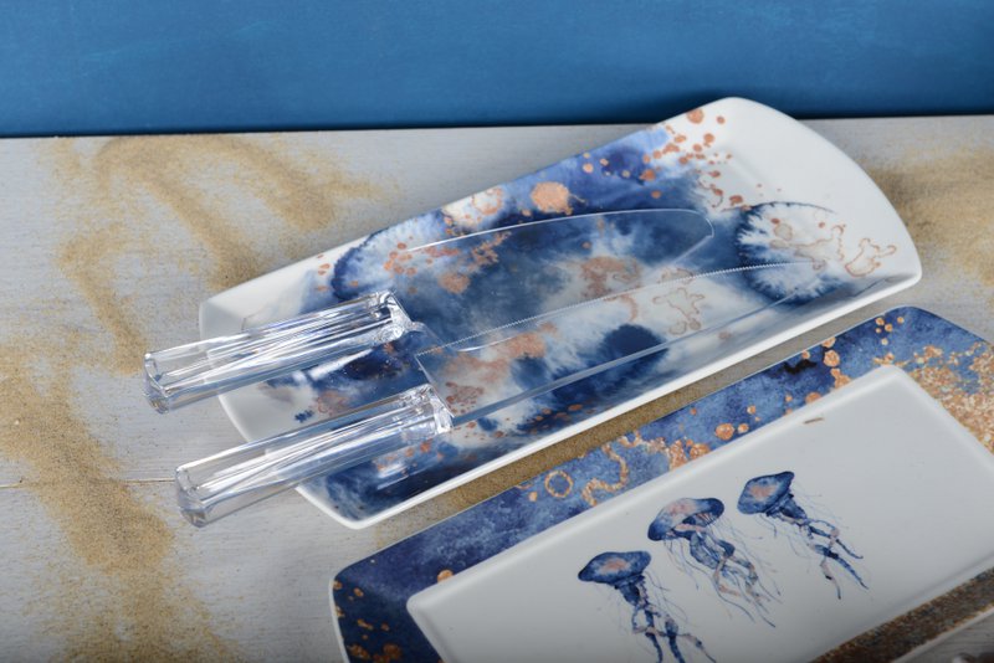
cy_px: 332
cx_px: 497
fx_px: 1933
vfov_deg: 19.5
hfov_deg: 28.8
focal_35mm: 70
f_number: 10
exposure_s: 1/250
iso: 200
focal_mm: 70
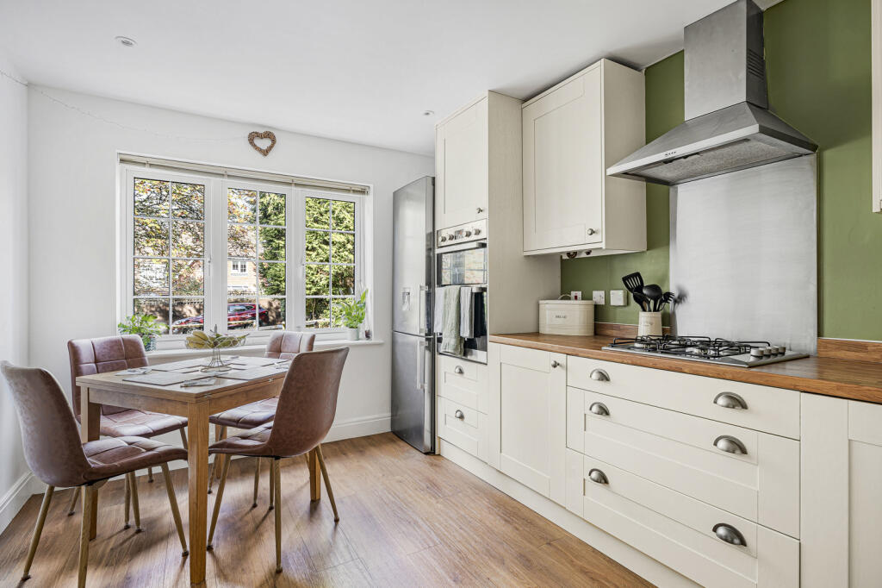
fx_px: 429
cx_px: 441
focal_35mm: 18
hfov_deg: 91.6
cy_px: 294
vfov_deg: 68.8
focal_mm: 17.5
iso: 100
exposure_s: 1
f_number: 8
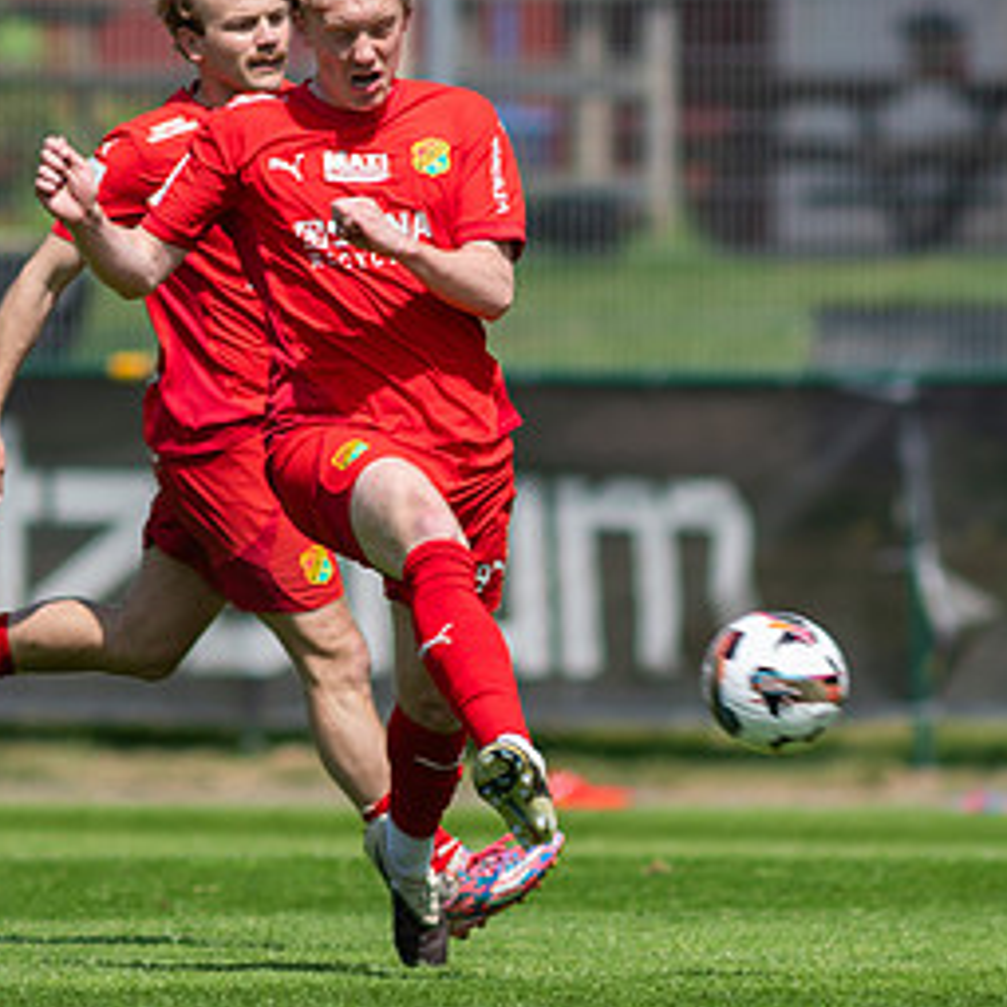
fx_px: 35578
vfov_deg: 1.6
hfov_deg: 1.6
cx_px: 713
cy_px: 695
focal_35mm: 1081
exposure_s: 1/1600
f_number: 3.2
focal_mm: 300
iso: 100
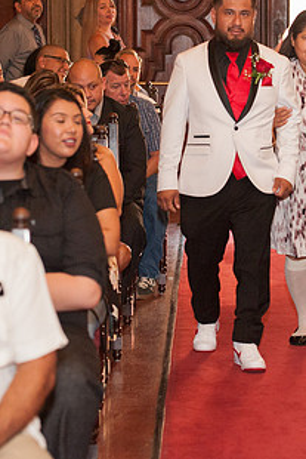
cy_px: 175
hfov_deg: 9.3
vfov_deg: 13.9
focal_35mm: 147
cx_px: 216
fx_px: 1872
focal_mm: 75
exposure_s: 1/100
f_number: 3.5
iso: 2500
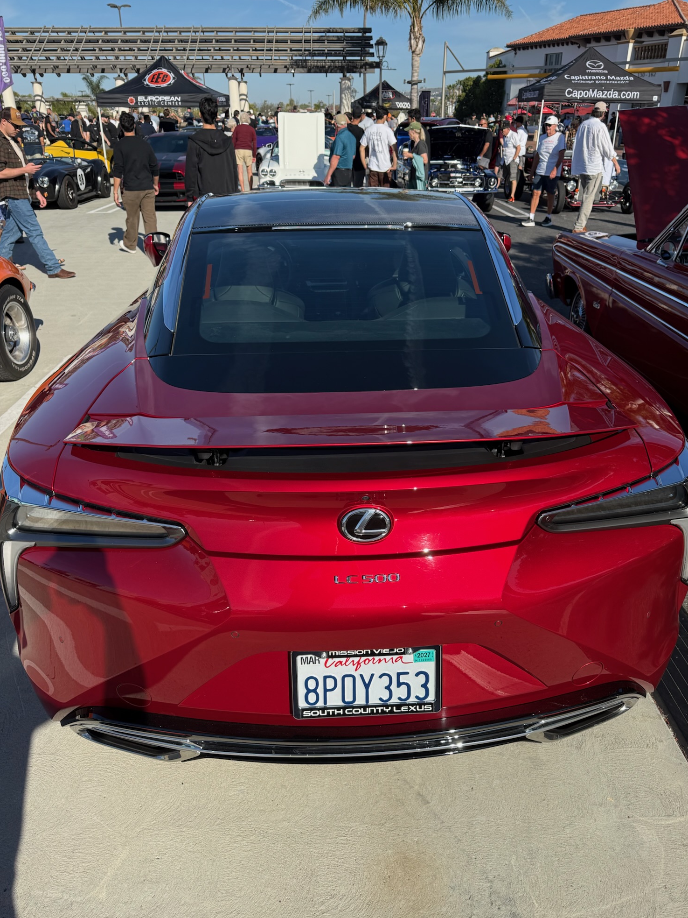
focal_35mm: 25
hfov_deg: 54.9
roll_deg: -0.5
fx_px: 662
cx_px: 356
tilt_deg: -23.6
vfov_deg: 69.4
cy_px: 442
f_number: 1.78
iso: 100
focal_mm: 6.76
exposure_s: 1/4405
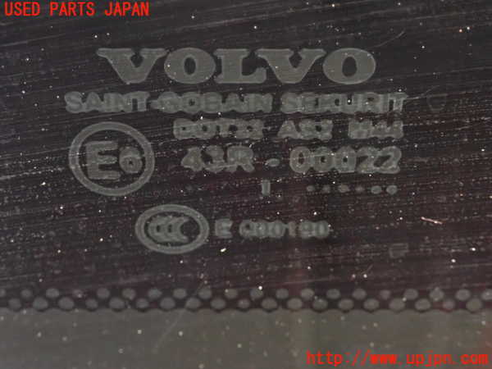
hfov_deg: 25.3
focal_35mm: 77
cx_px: 246
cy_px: 184
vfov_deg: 19.1
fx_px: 1094
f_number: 4.1
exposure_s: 1/20
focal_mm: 13.65
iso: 2500
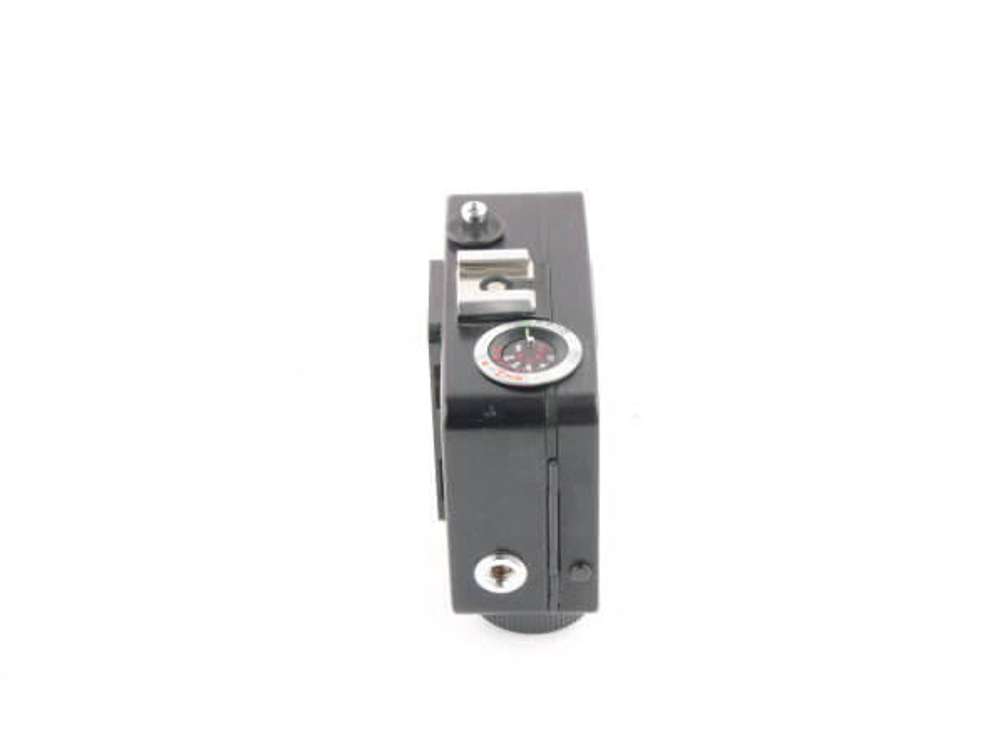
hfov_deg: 26.3
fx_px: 2148
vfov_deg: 19.9
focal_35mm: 74
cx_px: 502
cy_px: 377
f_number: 11
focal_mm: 37
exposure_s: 1/200
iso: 160
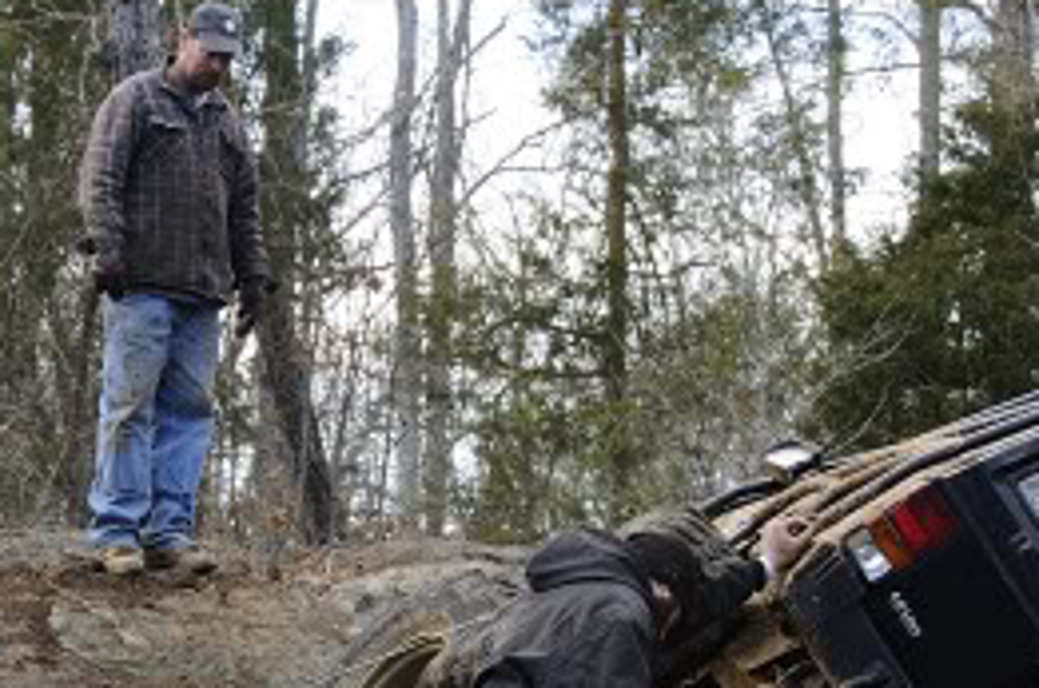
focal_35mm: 206
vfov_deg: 6.6
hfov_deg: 10.0
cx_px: 450
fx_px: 5933
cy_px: 660
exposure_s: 1/60
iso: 200
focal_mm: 35
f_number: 5.6
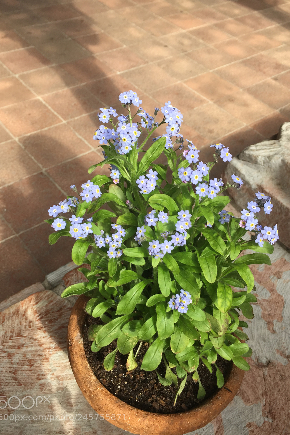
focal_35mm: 31
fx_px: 375
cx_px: 148
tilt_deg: -48.2
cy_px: 216
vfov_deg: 60.3
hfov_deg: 42.3
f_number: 2.2
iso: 32
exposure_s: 1/608
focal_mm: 4.15
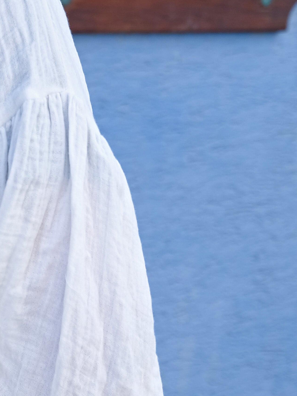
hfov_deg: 5.4
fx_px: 3054
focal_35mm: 267
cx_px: -335
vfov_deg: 7.4
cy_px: 255
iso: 320
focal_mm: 70
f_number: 5.6
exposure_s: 1/240
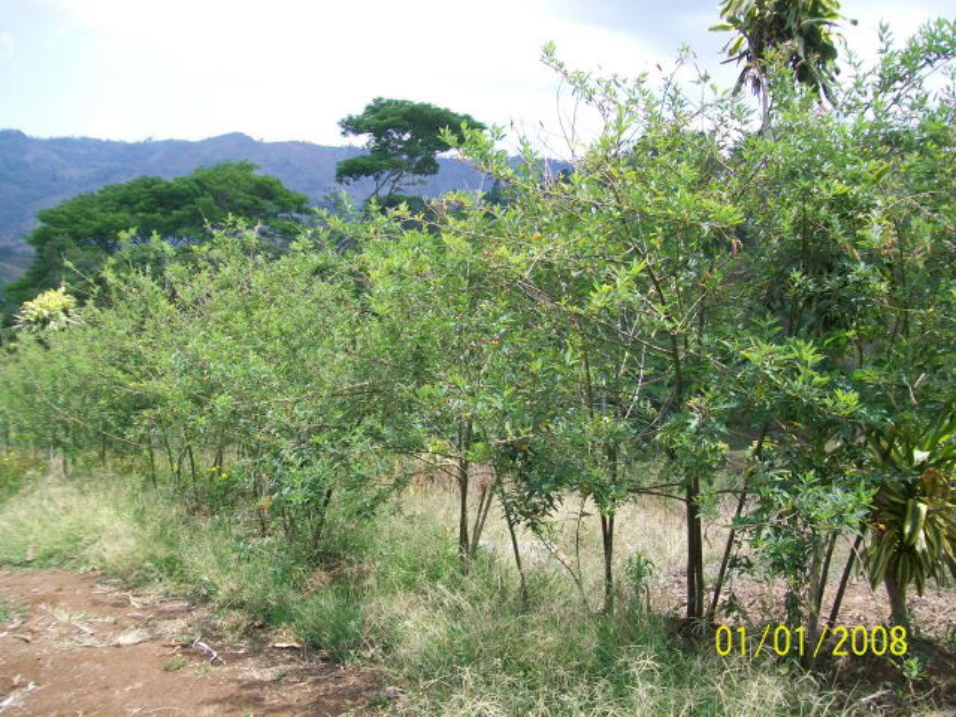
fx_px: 994
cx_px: 478
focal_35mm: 36
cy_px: 358
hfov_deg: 51.4
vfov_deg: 39.7
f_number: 2.7
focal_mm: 6
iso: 64
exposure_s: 1/400
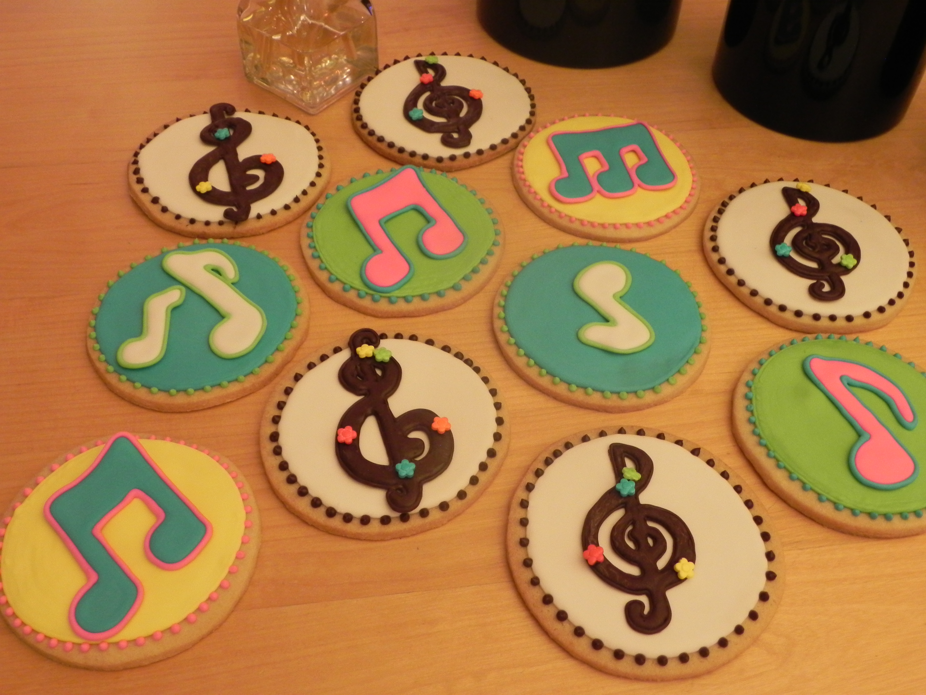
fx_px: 990
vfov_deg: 38.7
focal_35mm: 37
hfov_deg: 50.1
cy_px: 348
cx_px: 463
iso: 400
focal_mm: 6.6
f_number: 3.2
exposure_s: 1/16.3
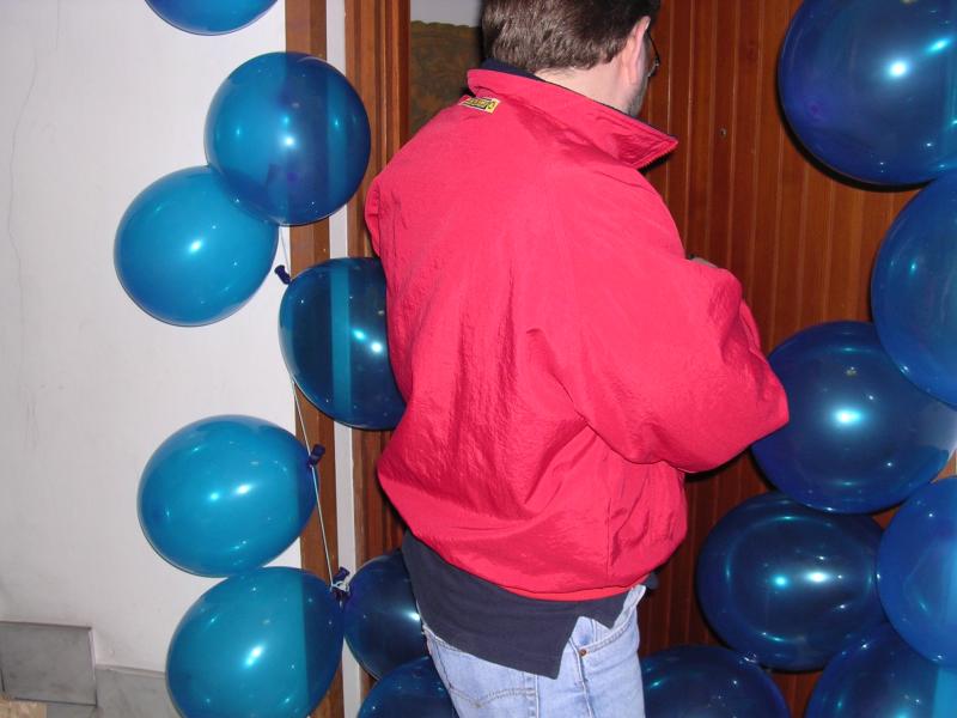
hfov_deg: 49.0
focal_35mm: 38
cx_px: 478
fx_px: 1051
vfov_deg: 37.7
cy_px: 359
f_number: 2.8
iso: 142
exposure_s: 1/60.1
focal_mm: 5.8
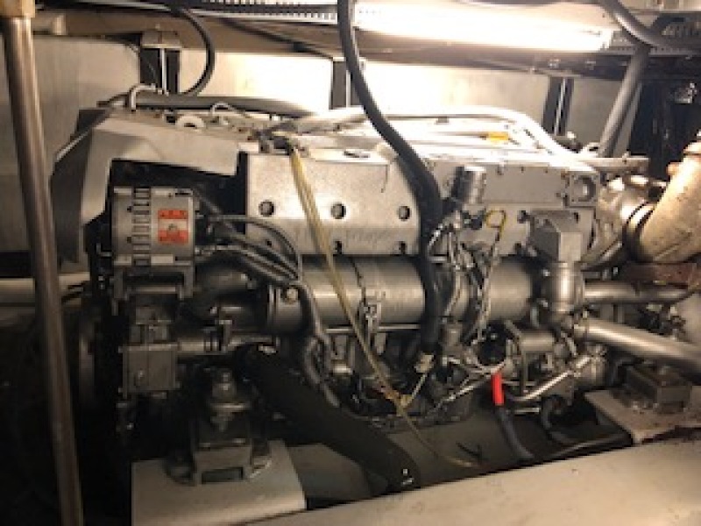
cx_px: 350
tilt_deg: -18.2
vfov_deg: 49.7
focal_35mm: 28
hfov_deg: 63.4
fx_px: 567
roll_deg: -3.0
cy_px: 263
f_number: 1.8
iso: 80
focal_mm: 4
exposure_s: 1/15
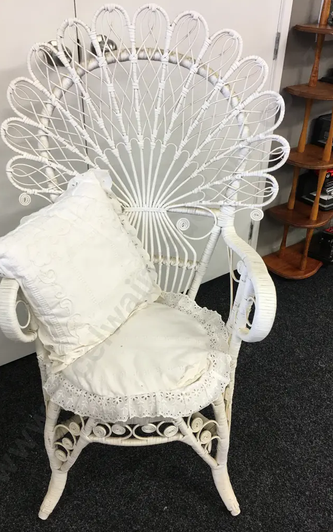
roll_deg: -1.6
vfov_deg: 61.2
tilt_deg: -31.9
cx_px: 157
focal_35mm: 31
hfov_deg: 40.6
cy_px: 267
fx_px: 450
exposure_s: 1/33
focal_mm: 4.15
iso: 50
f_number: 2.2
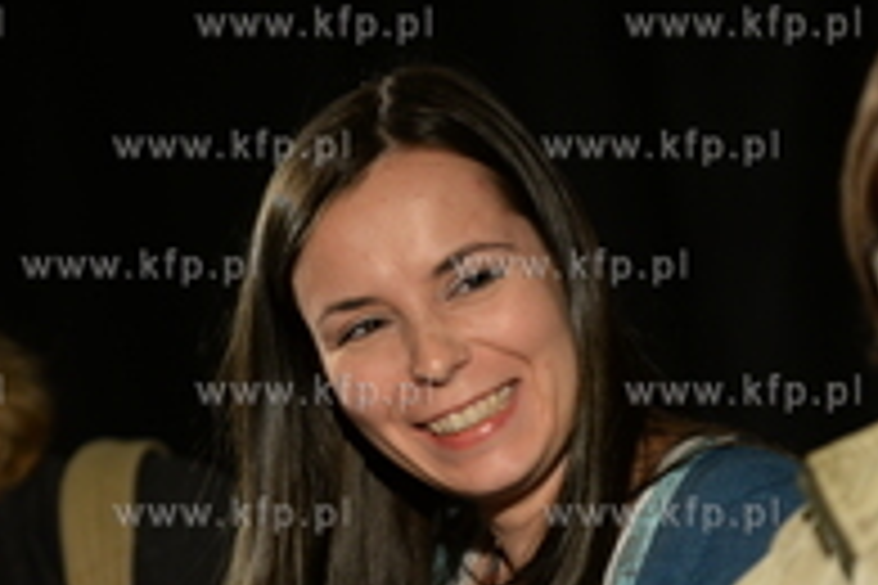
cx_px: 473
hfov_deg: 5.0
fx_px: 9999
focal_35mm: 410
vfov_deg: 3.4
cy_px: 452
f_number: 2.8
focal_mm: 200
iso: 800
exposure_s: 1/125
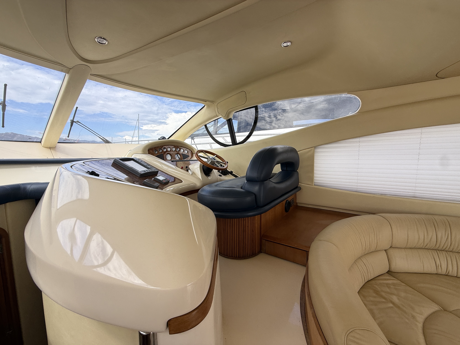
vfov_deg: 85.7
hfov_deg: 102.1
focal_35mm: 14
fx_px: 186
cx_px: 230
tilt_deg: -6.8
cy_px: 172
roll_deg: +1.1
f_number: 2.2
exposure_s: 1/155
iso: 50
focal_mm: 2.22
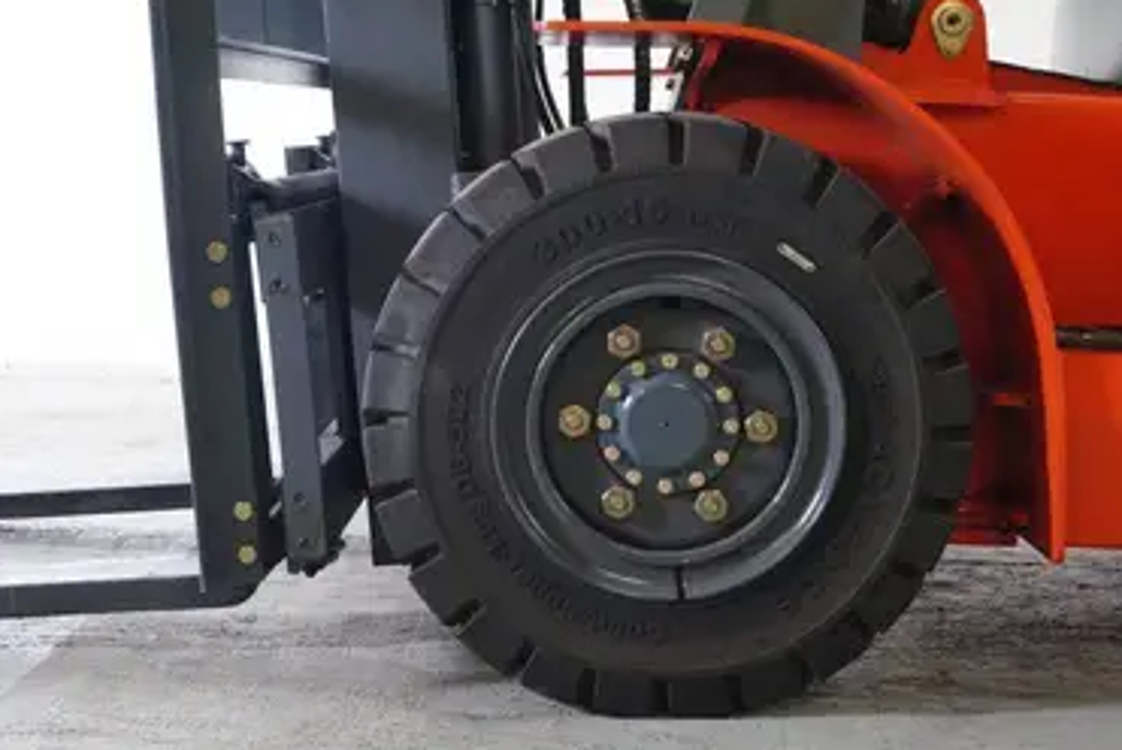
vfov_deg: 24.0
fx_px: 1763
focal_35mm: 57
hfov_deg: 35.3
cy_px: 398
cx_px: 596
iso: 3200
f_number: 9
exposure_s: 1/200
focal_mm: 35
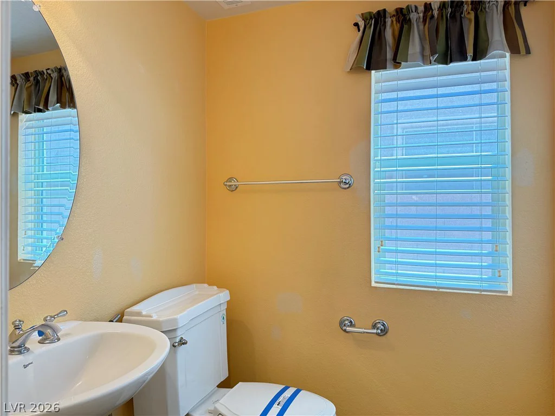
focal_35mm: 24
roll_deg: -0.5
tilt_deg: +0.2
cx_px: 278
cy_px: 208
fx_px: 385
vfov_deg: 56.8
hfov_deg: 71.6
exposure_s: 1/120
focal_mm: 6.76
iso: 320
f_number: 1.78
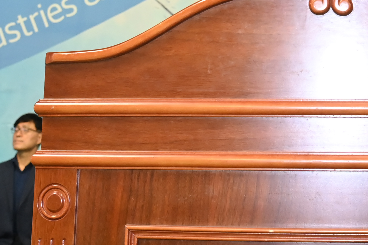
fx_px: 1165
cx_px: 321
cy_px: -118
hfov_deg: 17.7
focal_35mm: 114
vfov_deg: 11.5
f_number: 6.3
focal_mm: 35
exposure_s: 1/250
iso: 3200
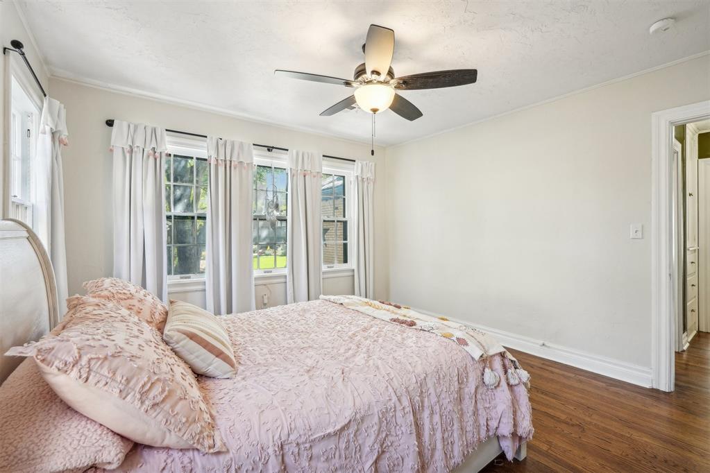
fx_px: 316
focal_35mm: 16
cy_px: 236
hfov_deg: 96.7
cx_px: 355
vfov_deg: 73.7
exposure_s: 1/10
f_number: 8
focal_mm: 16
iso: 400
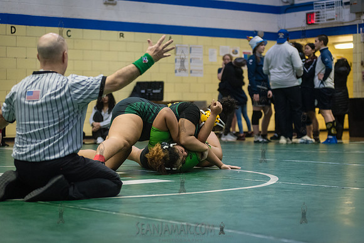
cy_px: 122
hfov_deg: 25.4
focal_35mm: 80
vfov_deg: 17.1
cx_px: 182
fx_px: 809
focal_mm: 80
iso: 5000
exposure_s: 1/500
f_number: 3.2
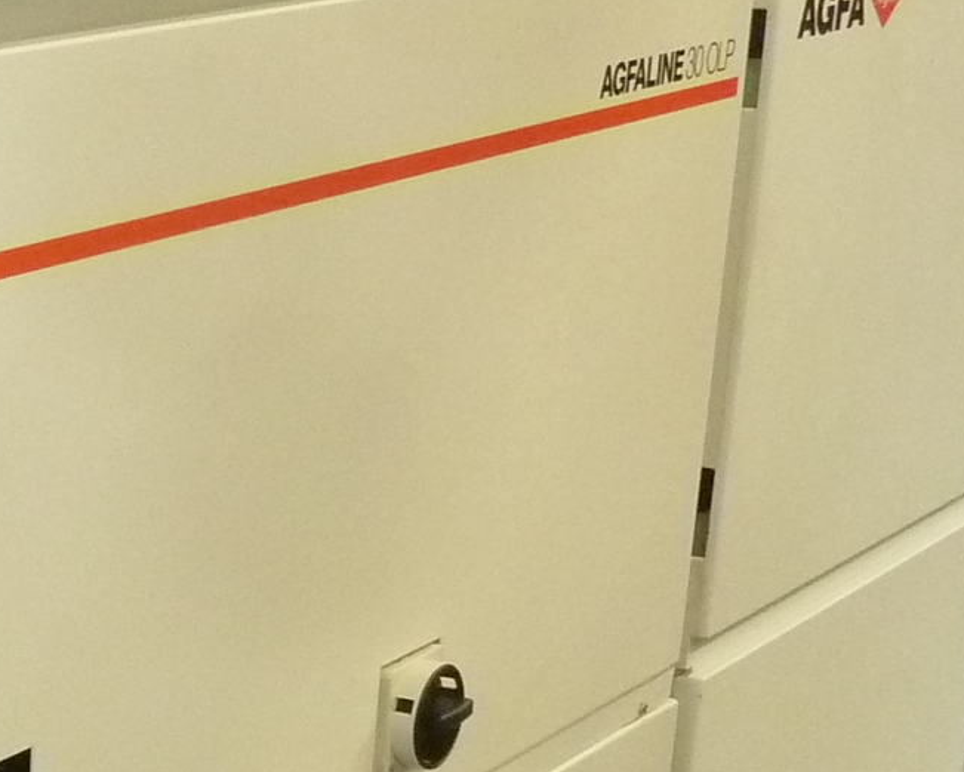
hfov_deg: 18.1
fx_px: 2739
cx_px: -424
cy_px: 883
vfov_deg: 15.5
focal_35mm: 96
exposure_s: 1/30
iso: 400
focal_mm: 4.1
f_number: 3.3
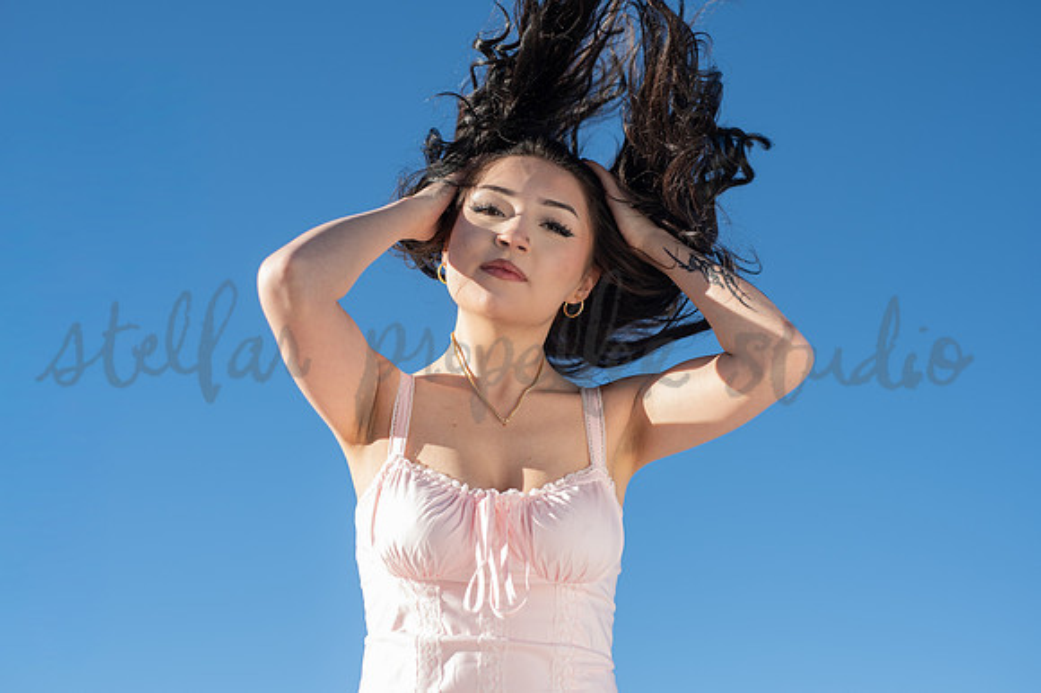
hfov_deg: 39.6
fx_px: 1445
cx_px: 520
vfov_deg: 27.0
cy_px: 346
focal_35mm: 50
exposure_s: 1/1000
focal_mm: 50
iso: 125
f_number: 2.8
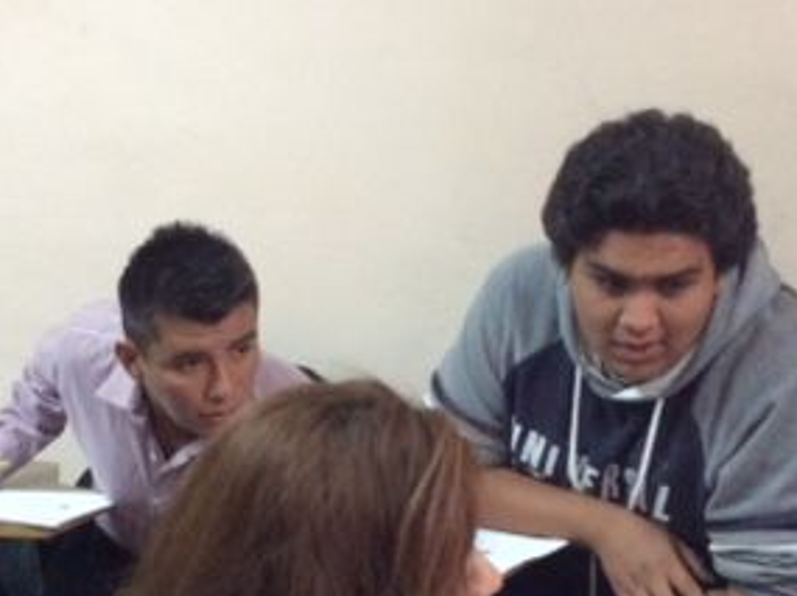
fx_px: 1702
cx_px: 310
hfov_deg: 26.3
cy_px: 395
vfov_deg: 19.8
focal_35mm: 74
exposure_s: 1/20
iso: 320
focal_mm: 3.3
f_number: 2.4
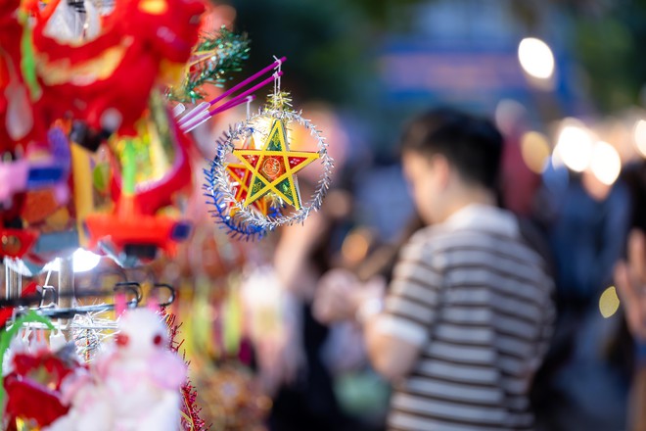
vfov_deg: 6.9
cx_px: 323
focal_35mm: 200
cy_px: 216
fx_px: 3589
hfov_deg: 10.3
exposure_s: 1/200
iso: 1250
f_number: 2.8
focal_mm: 200
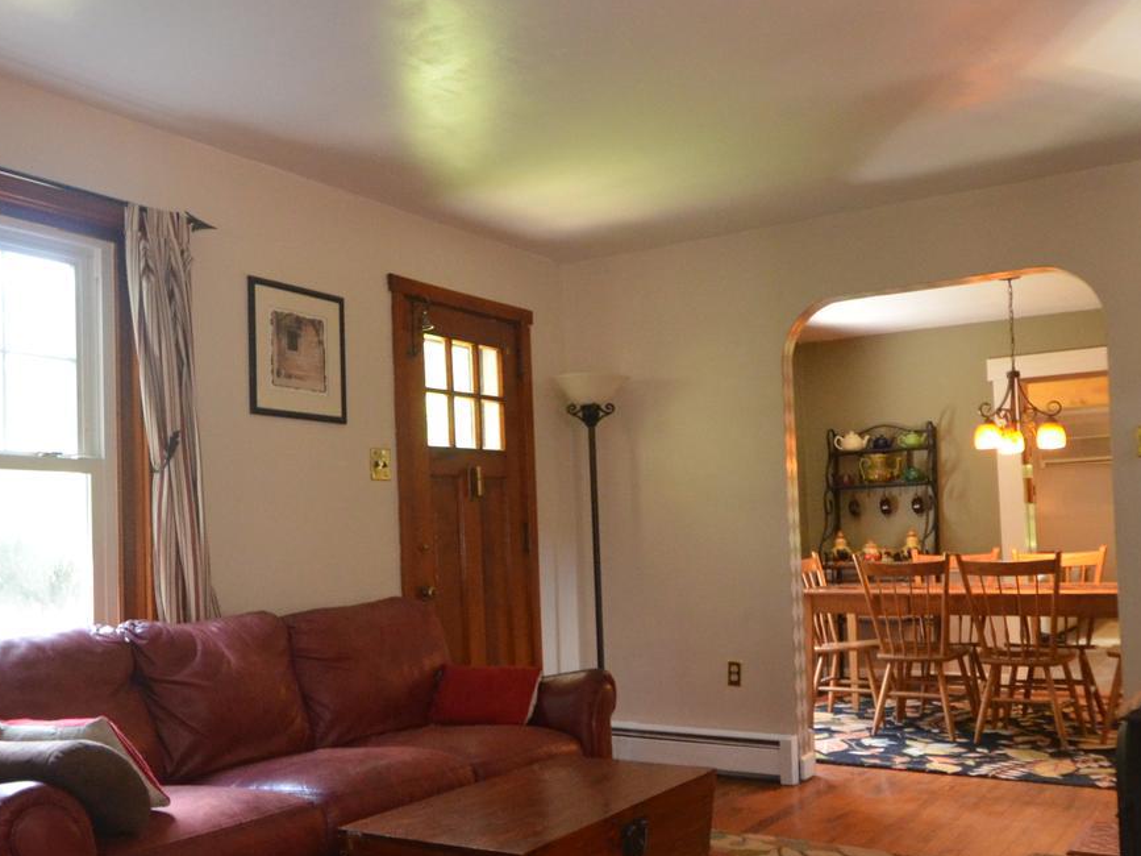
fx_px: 1121
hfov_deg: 53.9
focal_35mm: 34
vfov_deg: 41.5
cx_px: 528
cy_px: 531
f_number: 3.5
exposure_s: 1/60
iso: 1600
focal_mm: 10
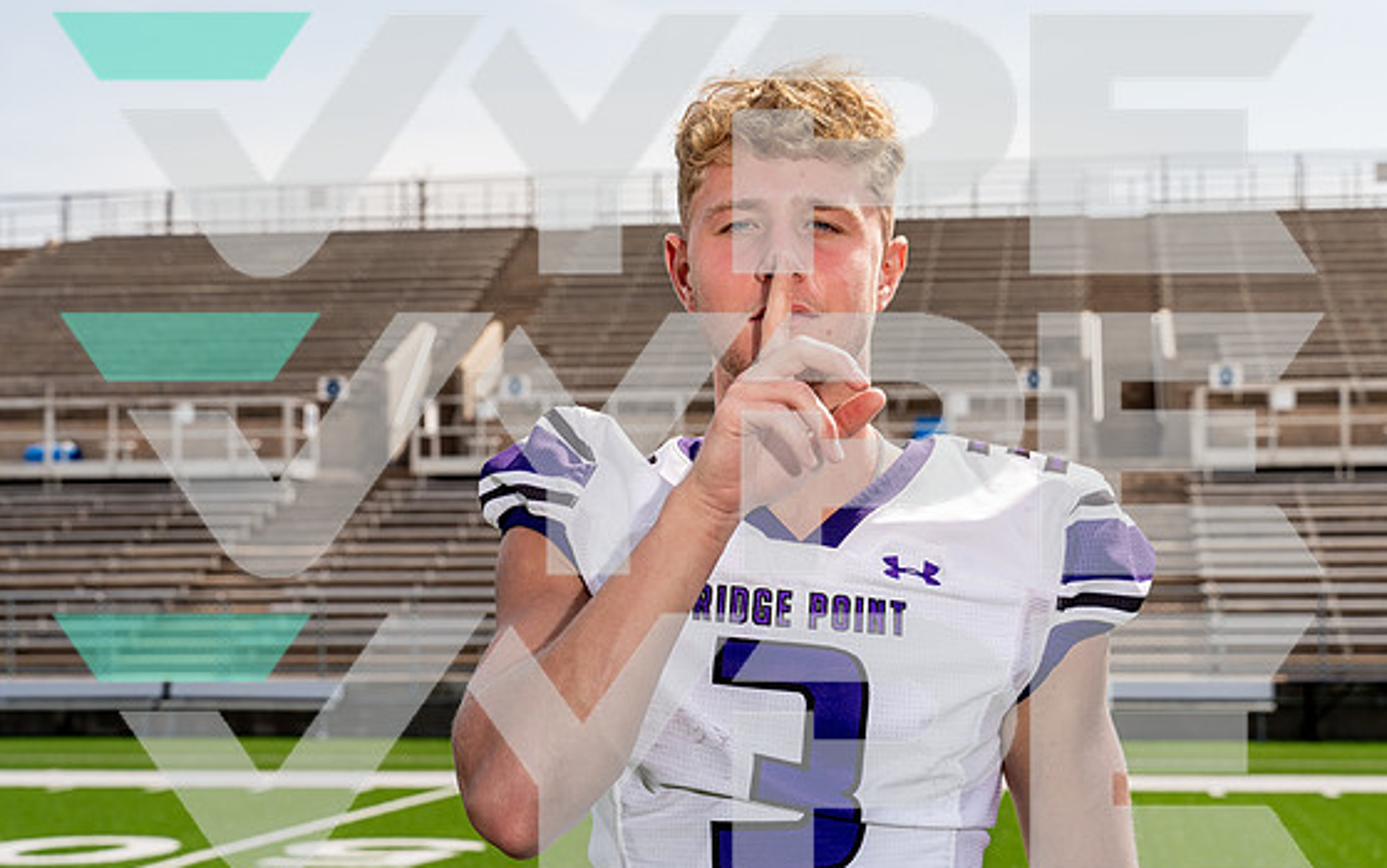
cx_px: 692
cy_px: 445
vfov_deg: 17.6
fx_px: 2799
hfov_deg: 27.8
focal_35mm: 74
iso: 100
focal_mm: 70
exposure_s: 1/250
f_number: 8
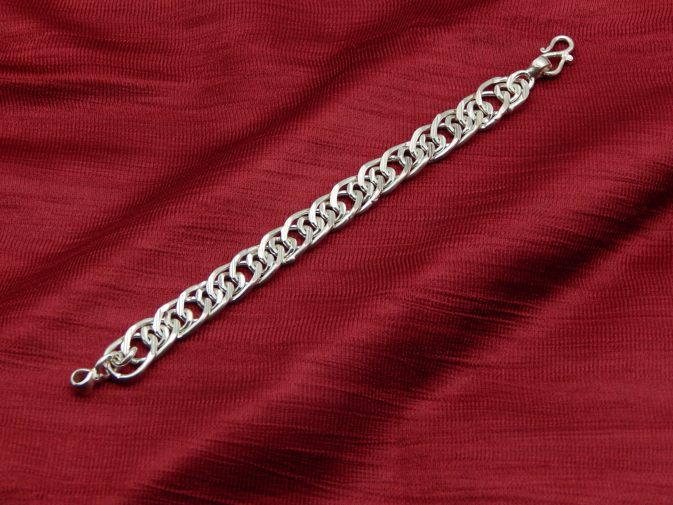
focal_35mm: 114
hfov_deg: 17.3
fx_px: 2216
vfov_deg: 13.0
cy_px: 252
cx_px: 336
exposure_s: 1/100
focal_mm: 20.5
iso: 125
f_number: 4.6
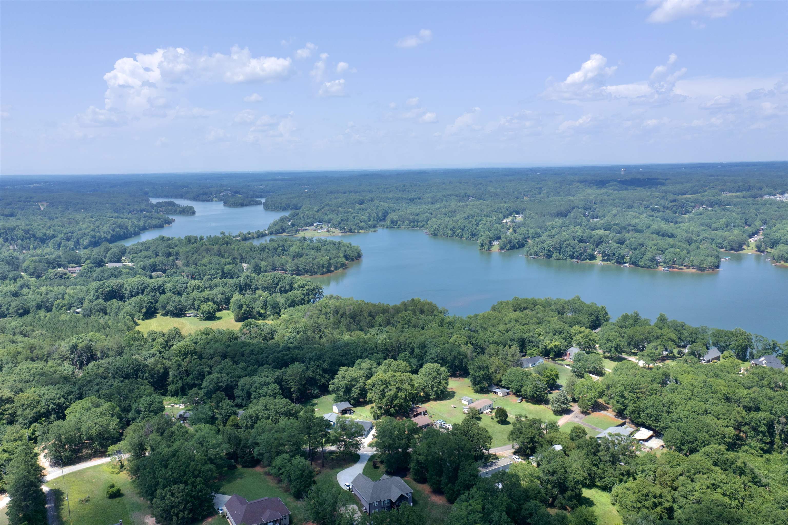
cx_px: 394
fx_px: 613
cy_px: 262
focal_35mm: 28
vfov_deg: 46.4
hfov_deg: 65.5
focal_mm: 10.26
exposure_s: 1/160
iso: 100
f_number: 4
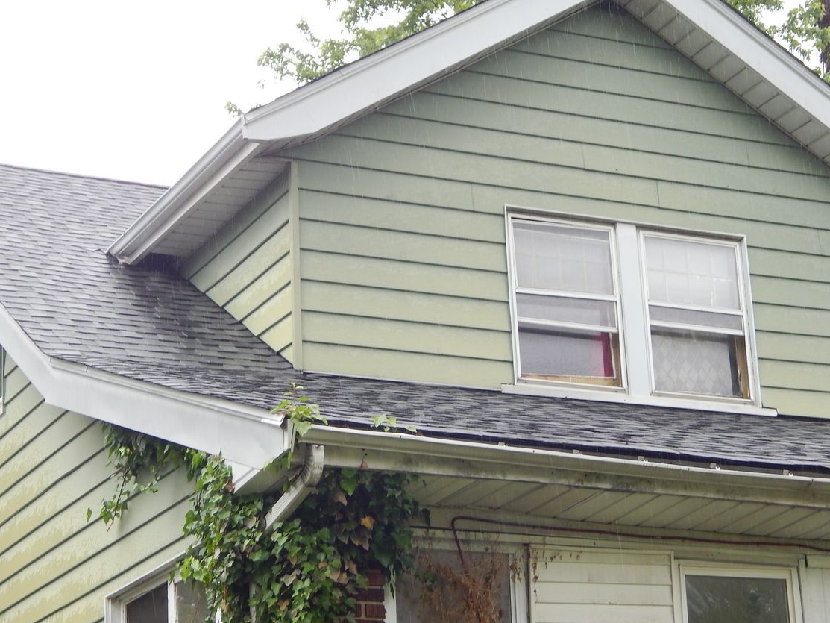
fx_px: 2230
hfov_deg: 21.1
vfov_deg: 15.9
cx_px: 390
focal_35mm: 93
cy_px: 343
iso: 125
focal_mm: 12.3
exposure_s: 1/125
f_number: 4.1
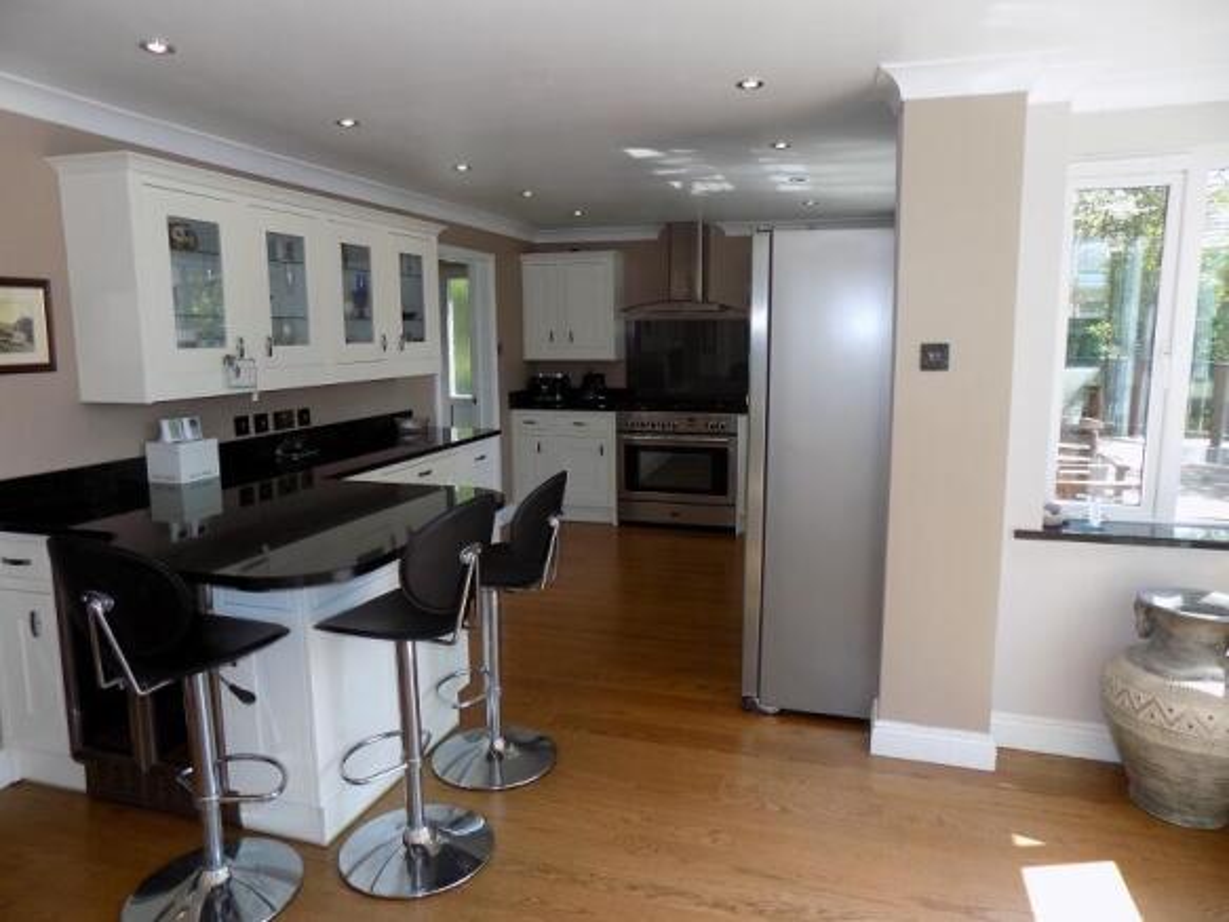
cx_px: 614
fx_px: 816
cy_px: 461
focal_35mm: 23
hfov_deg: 73.9
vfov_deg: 58.9
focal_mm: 4
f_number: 3.1
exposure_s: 1/80
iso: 80
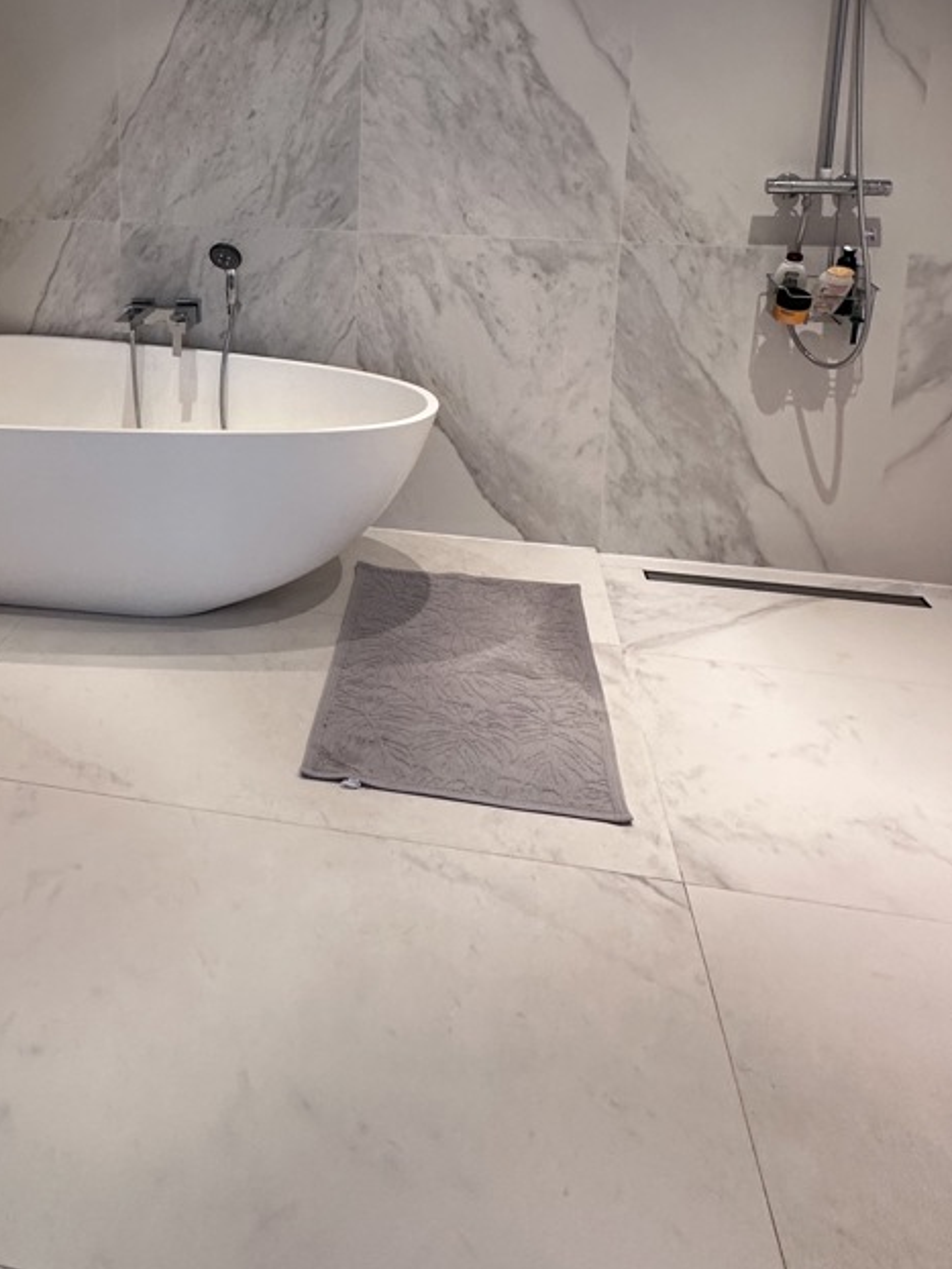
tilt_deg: -8.3
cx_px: 285
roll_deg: -1.4
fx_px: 989
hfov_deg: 50.1
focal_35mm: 27
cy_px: 257
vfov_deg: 60.2
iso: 200
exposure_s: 1/50
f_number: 2.2
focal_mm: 2.22
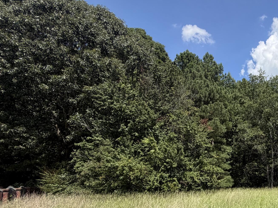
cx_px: 295
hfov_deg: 45.2
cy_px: 159
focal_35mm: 32
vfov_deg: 42.6
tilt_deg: +4.9
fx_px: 257
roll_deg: +0.7
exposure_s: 1/770
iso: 32
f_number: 2.2
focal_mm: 2.22
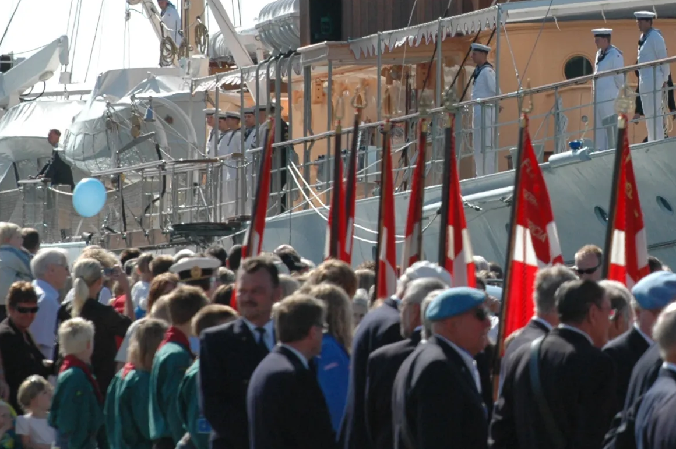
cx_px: 668
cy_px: 47
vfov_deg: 2.5
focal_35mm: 546
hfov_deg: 3.8
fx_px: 10244
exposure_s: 1/1000
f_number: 9
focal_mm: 165
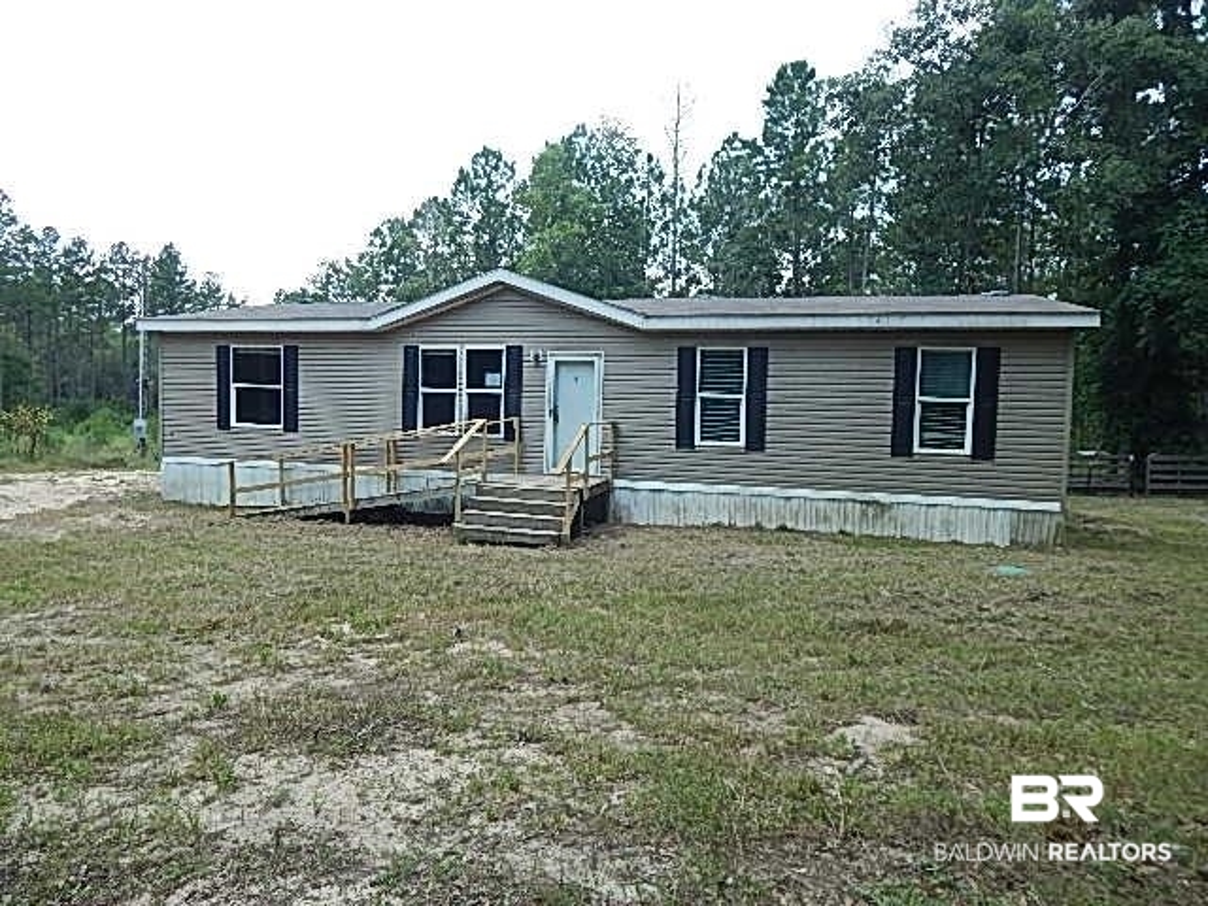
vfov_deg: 58.9
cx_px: 604
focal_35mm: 23
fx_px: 803
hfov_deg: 73.9
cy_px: 453
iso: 125
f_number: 3
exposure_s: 1/500
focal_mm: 4
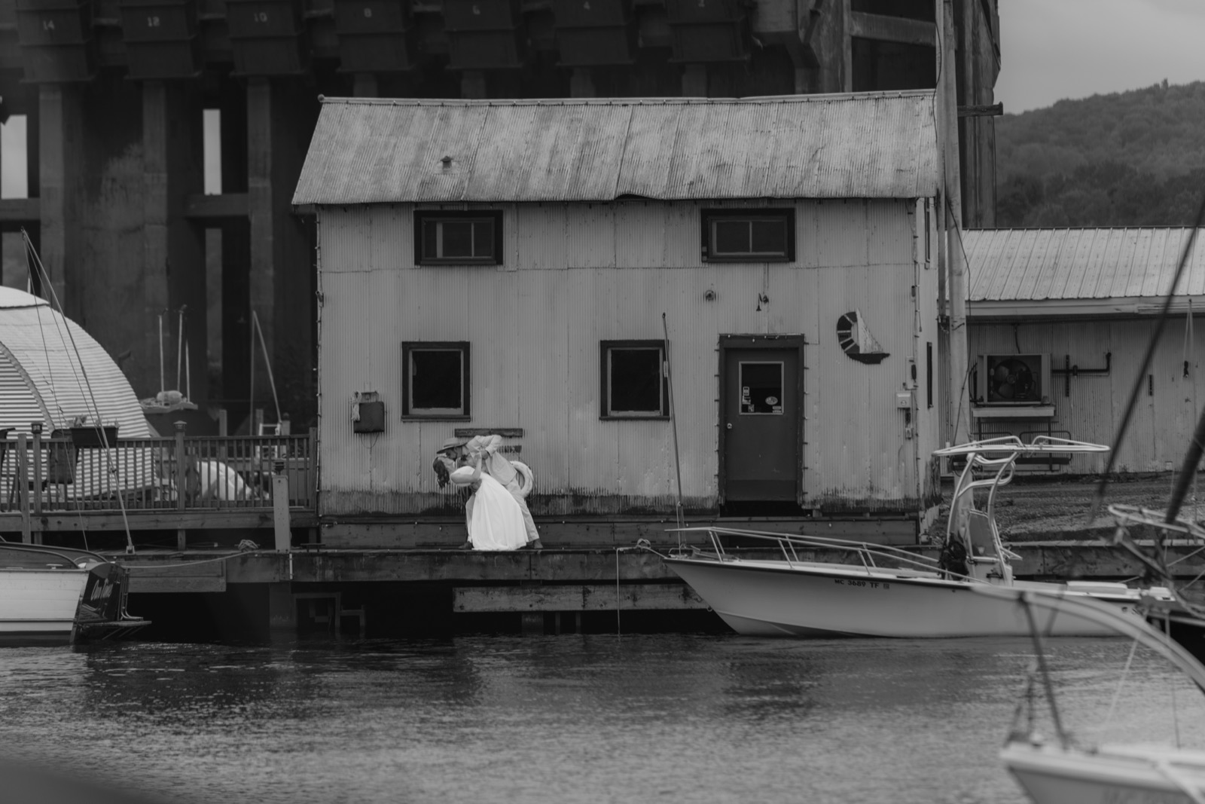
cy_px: 402
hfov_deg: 11.4
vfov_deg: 7.6
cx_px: 602
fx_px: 6025
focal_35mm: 180
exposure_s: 1/1000
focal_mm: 180
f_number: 2.8
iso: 100
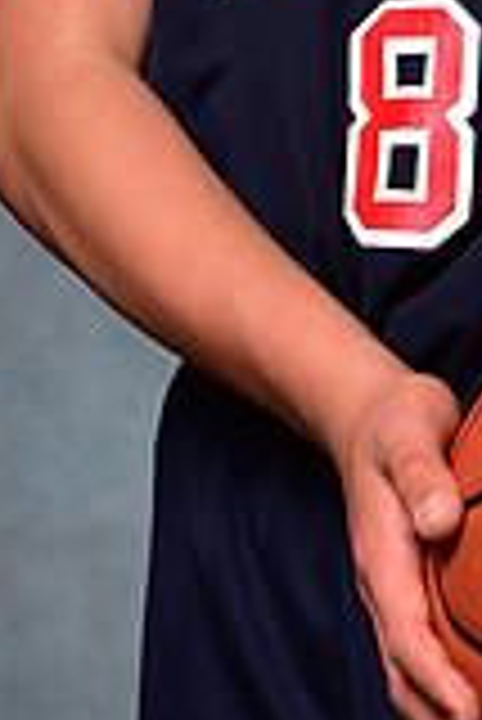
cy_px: -270
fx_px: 5090
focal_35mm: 254
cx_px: 529
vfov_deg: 8.0
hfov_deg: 5.4
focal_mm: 70
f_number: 5
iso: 100
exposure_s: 1/200
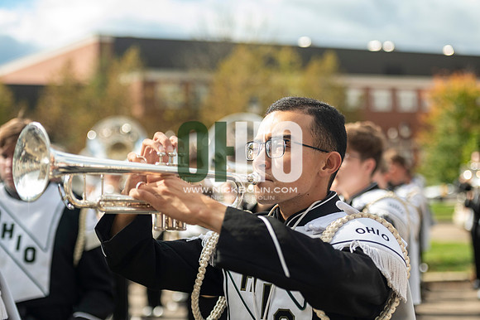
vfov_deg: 19.4
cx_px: 240
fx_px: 933
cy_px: 160
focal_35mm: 70
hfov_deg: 28.9
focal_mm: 70
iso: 1000
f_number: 2.8
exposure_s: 1/8000
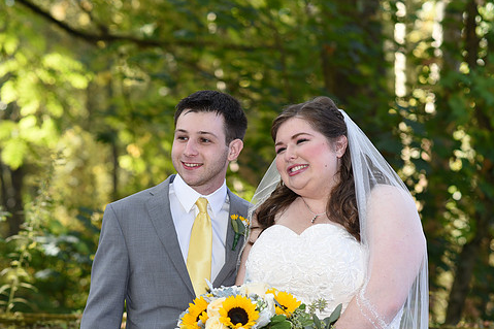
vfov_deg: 13.3
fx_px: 1413
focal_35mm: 103
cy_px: 196
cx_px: 200
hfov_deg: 19.8
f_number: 3.5
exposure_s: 1/200
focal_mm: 85
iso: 200
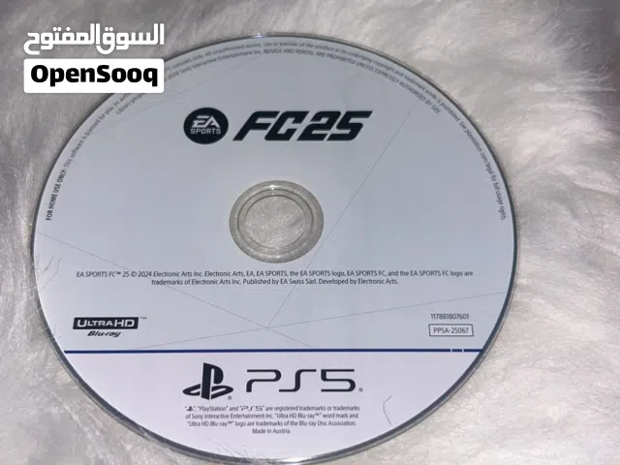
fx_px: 466
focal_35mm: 26
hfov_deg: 67.3
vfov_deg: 53.1
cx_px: 310
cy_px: 232
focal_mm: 5.7
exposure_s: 1/76
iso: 32
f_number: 1.5
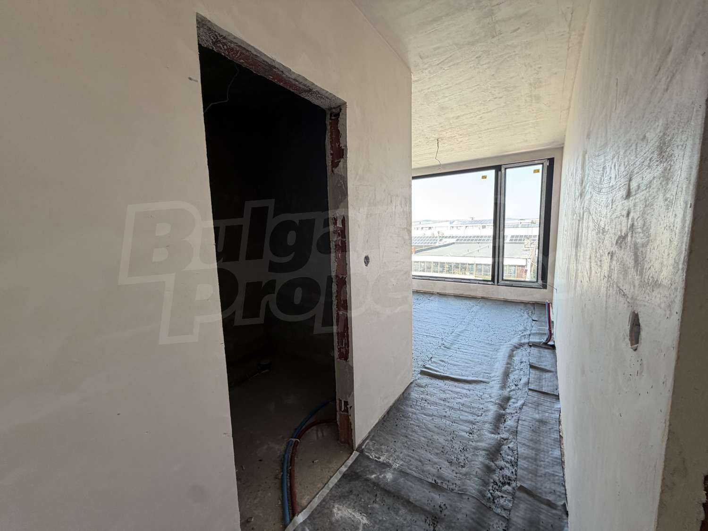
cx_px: 354
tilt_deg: -5.0
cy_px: 266
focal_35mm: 14
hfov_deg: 102.1
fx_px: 286
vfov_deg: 85.7
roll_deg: +1.7
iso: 100
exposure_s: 1/121
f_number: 2.2
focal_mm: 2.22
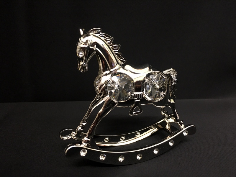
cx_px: 118
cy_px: 88
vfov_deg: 48.2
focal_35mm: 29
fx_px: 198
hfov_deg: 61.7
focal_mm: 4.15
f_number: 2.2
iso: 200
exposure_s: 1/17
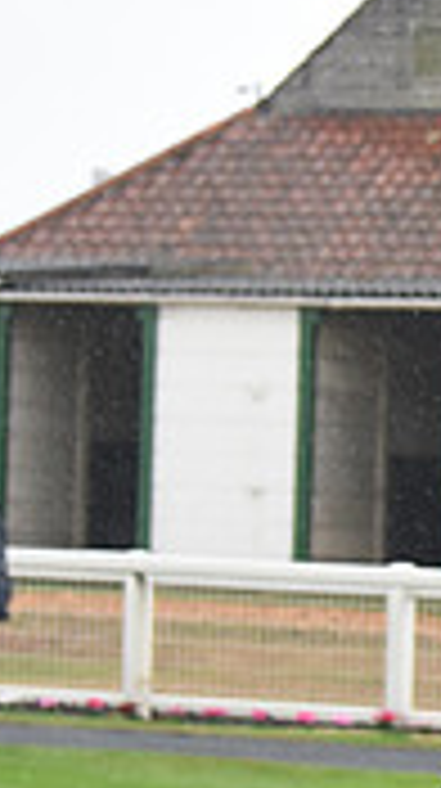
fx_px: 5069
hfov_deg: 4.8
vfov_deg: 8.8
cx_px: 1197
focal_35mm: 243
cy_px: 727
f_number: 3.5
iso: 1600
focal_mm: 70
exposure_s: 1/640
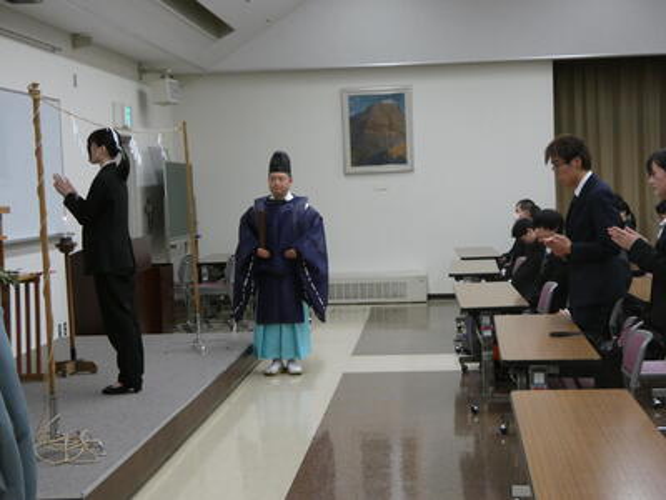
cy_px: 250
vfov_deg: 24.0
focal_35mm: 61
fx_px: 1174
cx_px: 333
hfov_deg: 31.7
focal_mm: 10.8
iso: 640
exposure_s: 1/80
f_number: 4.1
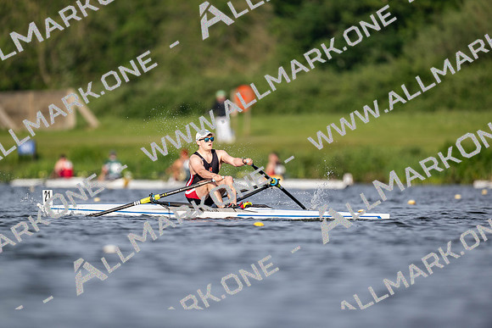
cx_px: 246
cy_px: 164
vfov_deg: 2.3
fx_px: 8202
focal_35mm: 600
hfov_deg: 3.4
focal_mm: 600
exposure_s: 1/2500
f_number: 4
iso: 250
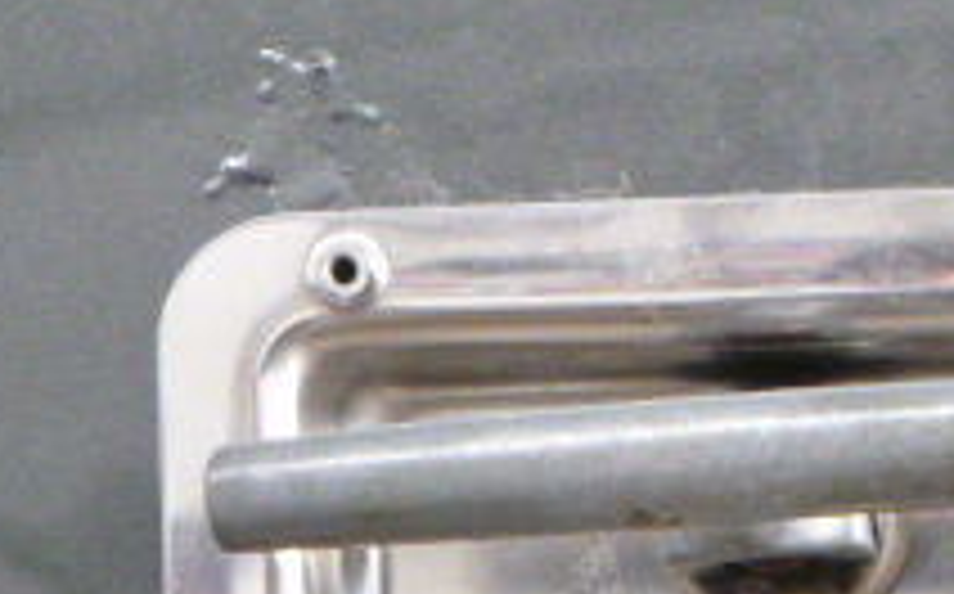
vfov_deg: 15.2
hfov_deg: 24.9
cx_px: 904
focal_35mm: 80
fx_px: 2078
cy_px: 855
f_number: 3.9
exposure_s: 1/30
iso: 800
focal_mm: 4.5
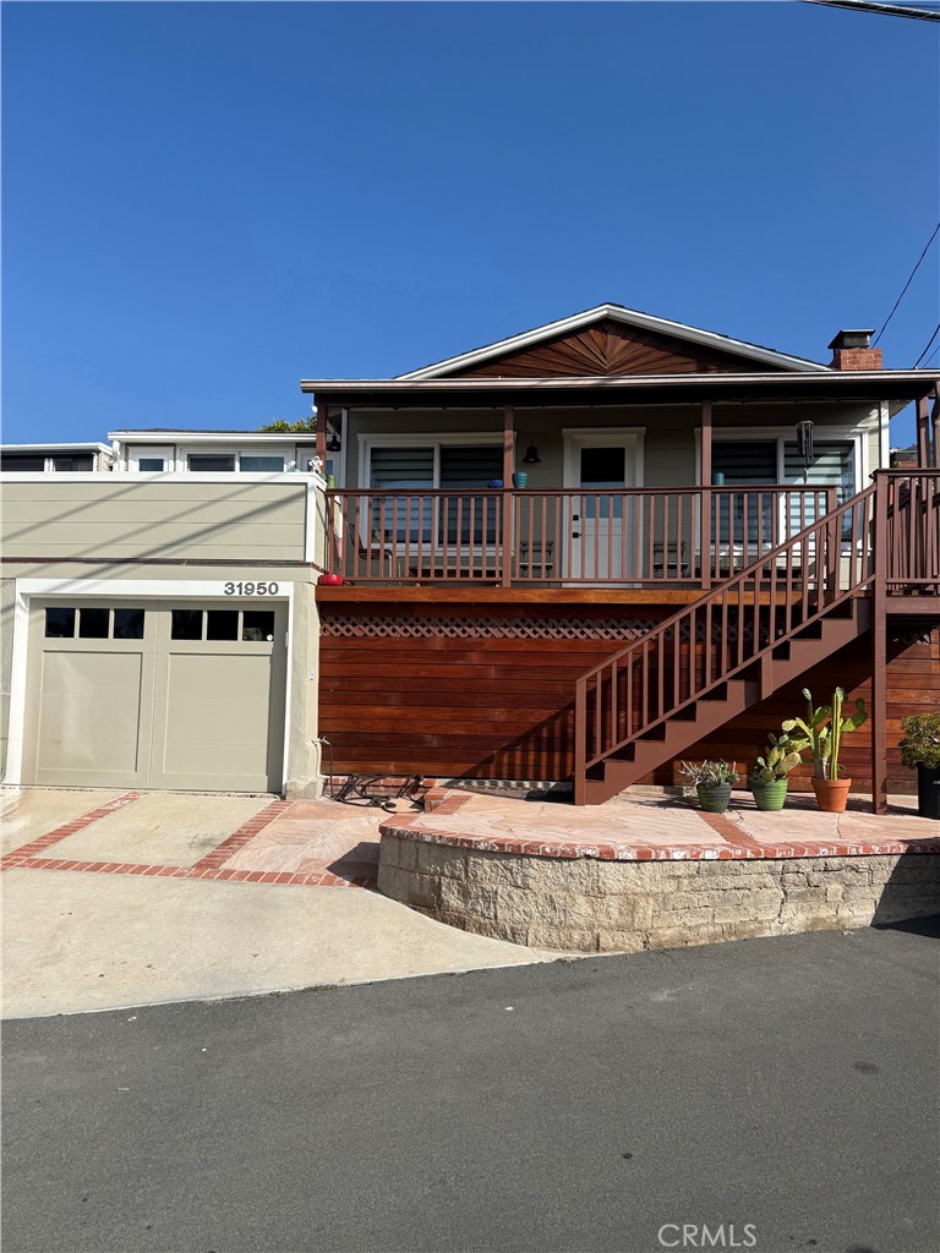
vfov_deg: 71.6
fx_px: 869
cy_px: 626
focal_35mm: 24
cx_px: 470
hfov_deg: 56.8
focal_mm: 6.76
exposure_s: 1/4975
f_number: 1.78
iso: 80
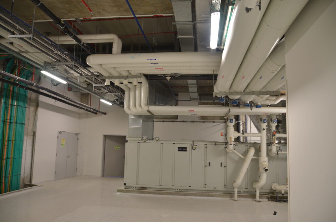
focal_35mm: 27
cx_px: 168
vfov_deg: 47.7
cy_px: 111
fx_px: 251
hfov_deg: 67.5
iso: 125
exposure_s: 1/10
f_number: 3.5
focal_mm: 18
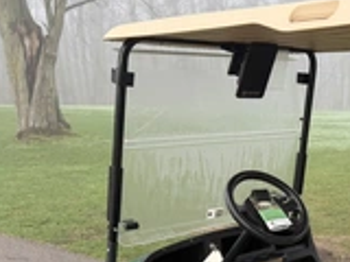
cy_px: 266
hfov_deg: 29.2
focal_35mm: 60
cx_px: 383
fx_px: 607
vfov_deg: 23.3
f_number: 1.78
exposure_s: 1/121
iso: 64
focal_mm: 6.76
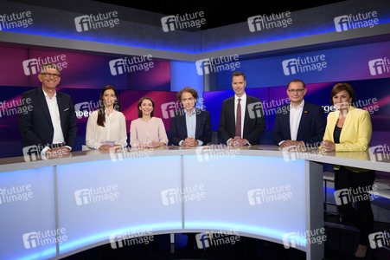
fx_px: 303
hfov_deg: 65.5
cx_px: 195
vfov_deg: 46.3
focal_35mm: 28
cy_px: 130
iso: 2000
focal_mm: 28
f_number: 5
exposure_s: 1/125
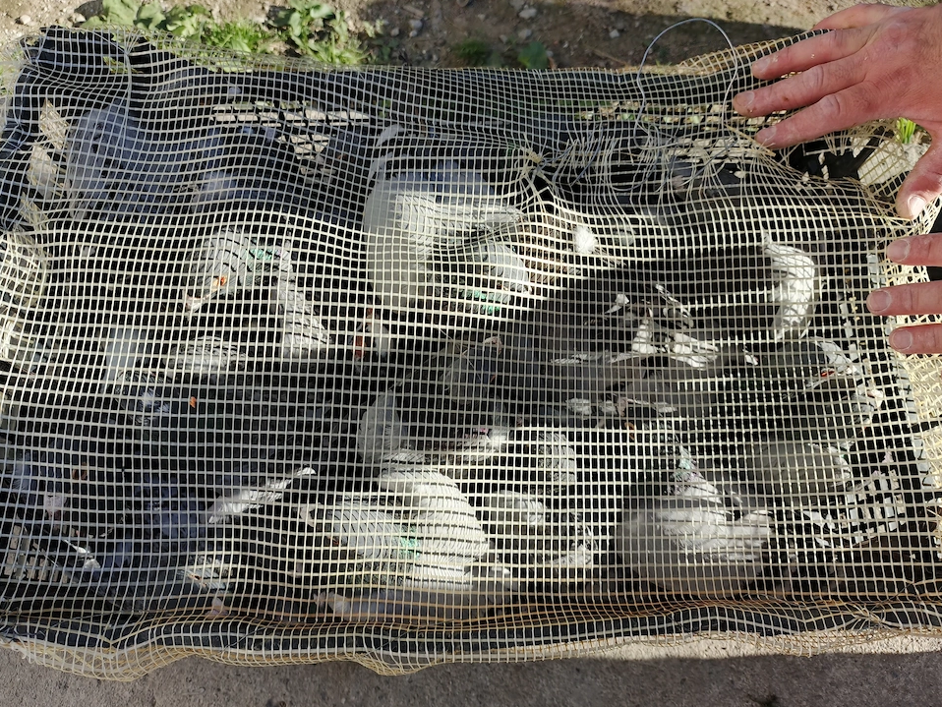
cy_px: 363
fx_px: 653
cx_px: 457
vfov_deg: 56.8
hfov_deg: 71.6
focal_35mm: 24
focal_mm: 5.89
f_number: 1.8
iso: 50
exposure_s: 1/30.5
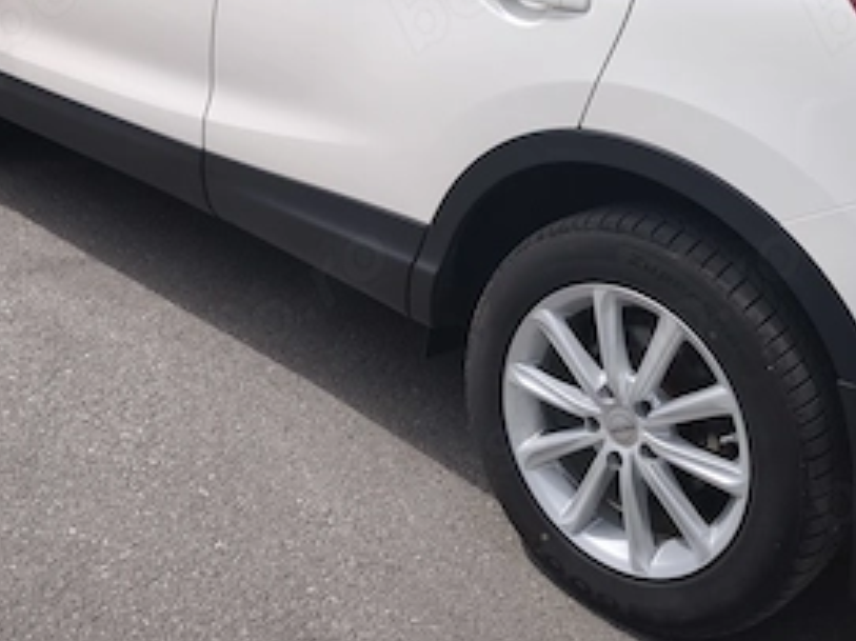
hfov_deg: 37.5
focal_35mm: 51
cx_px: 430
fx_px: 1261
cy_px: -63
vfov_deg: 26.3
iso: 50
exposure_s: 1/2049
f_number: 1.6
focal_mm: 6.57
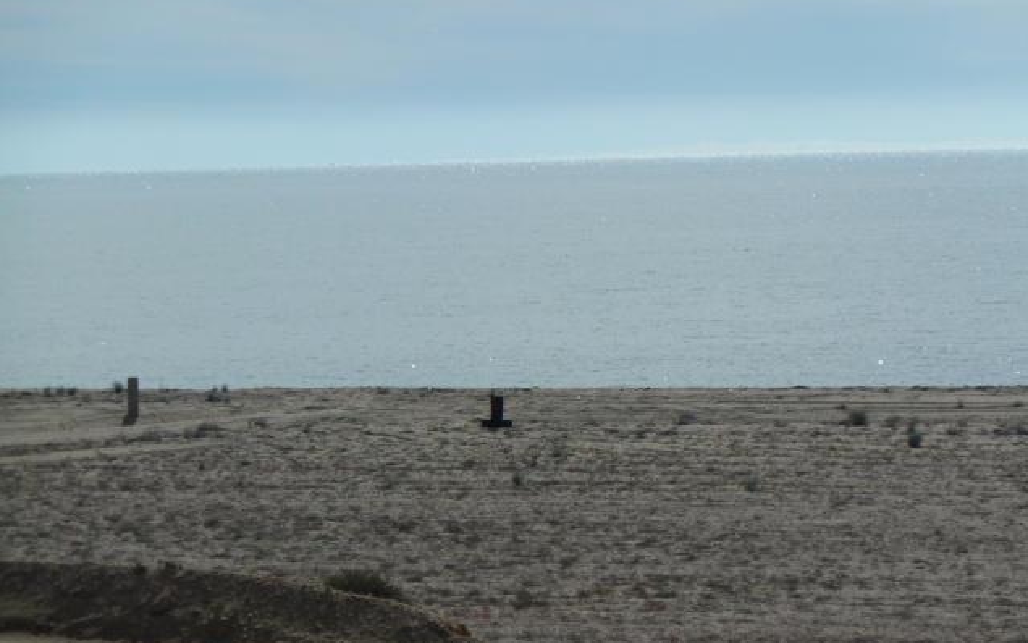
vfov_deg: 5.1
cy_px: 370
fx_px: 7231
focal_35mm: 258
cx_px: 516
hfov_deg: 8.1
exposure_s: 1/800
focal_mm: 39.7
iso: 80
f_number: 6.3
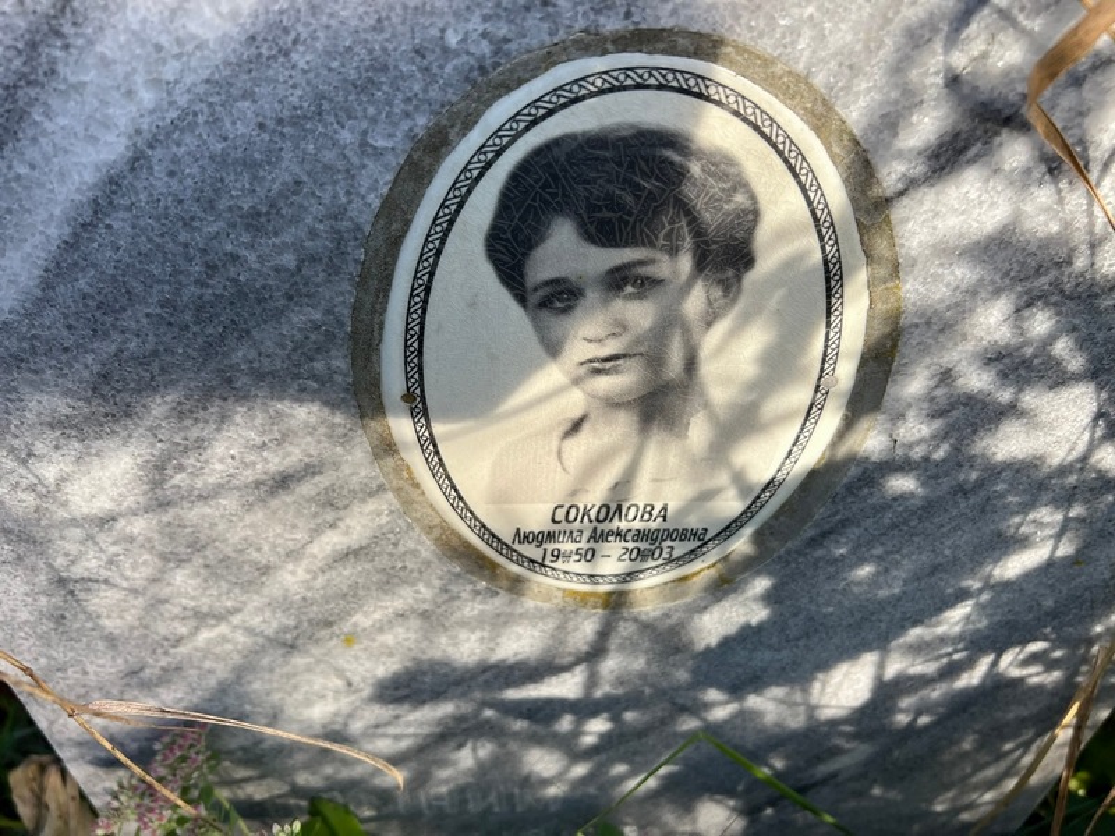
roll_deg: +1.7
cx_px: 558
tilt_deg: -40.5
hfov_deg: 67.3
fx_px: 837
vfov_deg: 53.1
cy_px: 418
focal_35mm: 26
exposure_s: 1/509
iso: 50
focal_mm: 5.7
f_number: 1.5
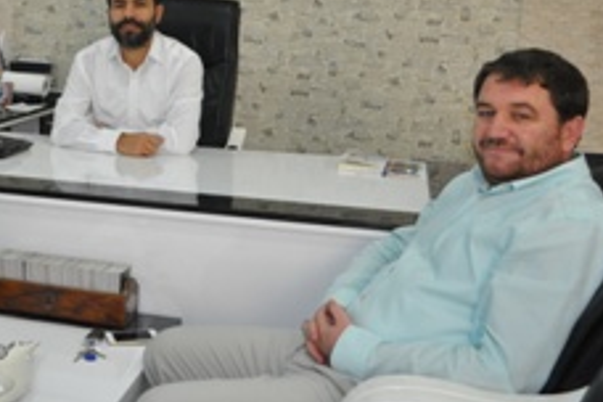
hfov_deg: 35.7
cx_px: 82
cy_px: 82
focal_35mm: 53
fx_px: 888
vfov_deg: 25.1
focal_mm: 18
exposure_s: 1/80
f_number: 3.5
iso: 800
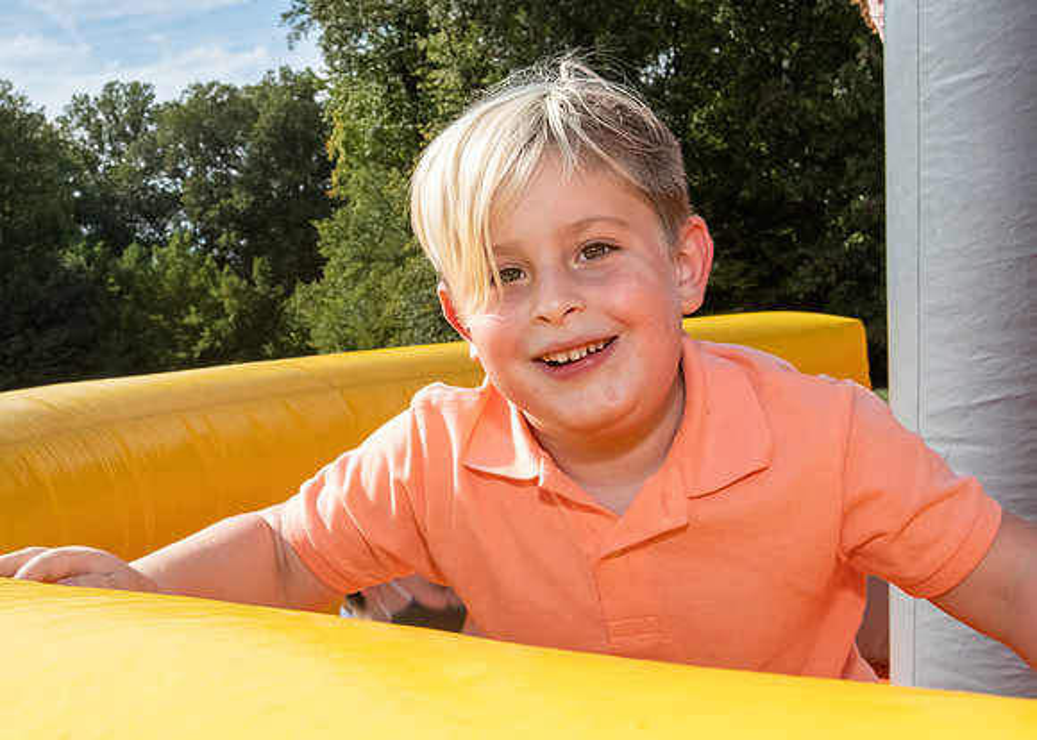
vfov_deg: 24.0
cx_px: 375
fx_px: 1739
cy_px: 330
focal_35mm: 59
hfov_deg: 33.0
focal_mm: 31
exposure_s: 1/250
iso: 400
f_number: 14
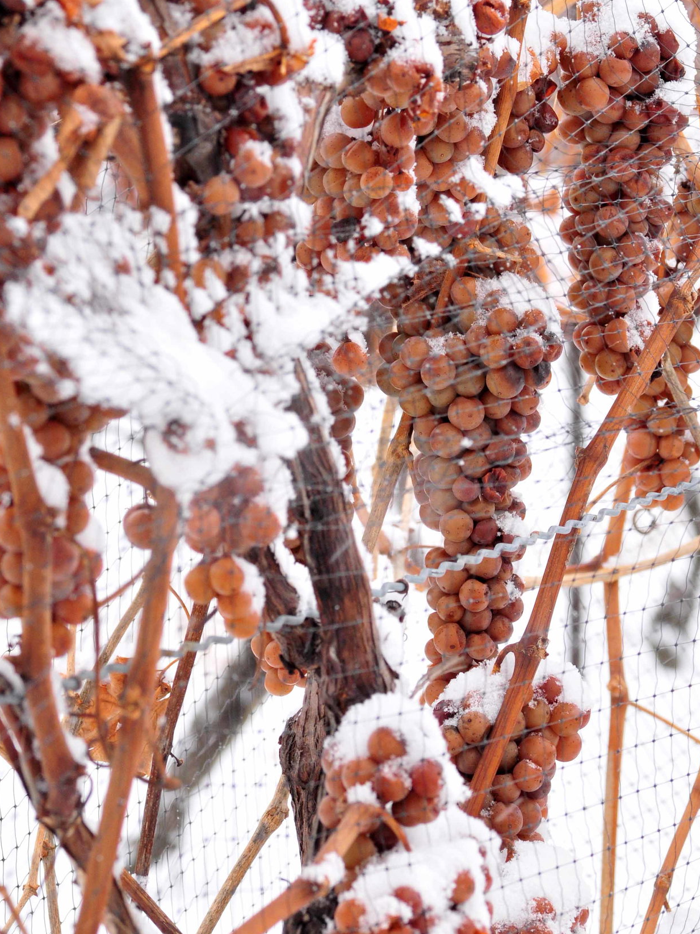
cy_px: 383
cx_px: 294
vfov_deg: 8.9
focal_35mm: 222
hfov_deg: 6.7
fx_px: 5978
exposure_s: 1/125
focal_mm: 105
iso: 500
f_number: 14
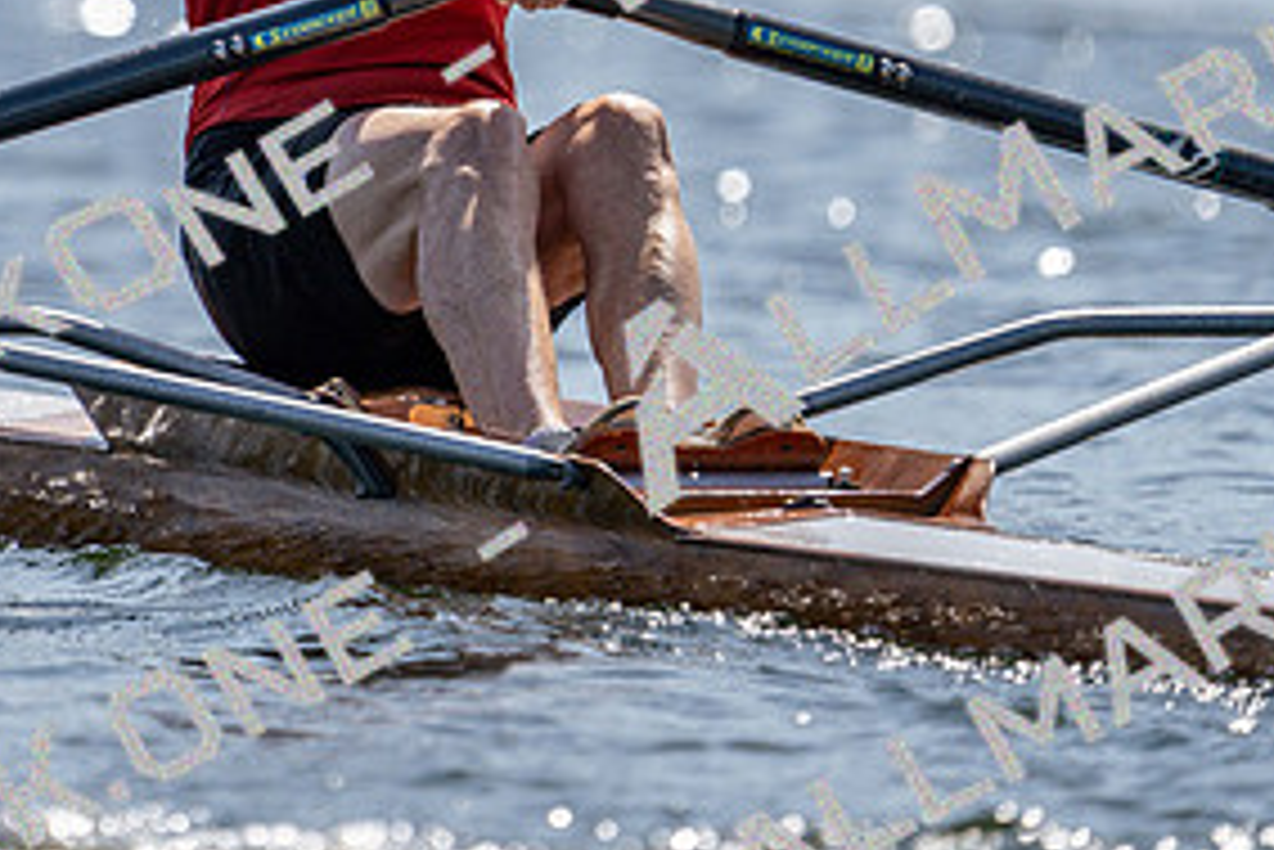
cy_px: 88
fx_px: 35228
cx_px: 239
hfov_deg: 2.1
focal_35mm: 995
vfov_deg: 1.4
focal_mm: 485
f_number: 6.3
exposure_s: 1/2000
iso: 250
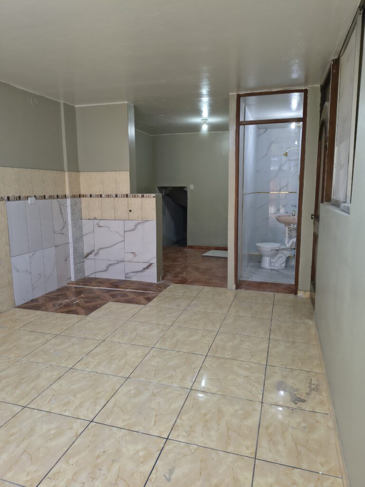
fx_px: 337
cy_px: 244
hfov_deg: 56.8
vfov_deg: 71.6
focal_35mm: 24
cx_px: 182
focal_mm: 5.56
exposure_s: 1/120
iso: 770
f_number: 1.8
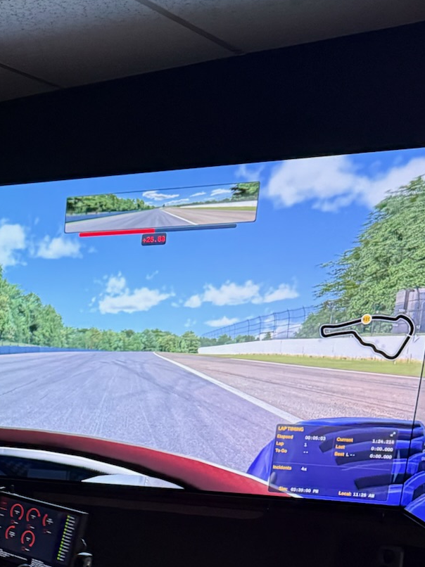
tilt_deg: -17.9
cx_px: -75
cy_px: 699
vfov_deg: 27.5
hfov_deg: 22.3
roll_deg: -1.9
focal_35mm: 61
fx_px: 999
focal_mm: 6.76
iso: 800
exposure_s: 1/40
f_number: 1.78
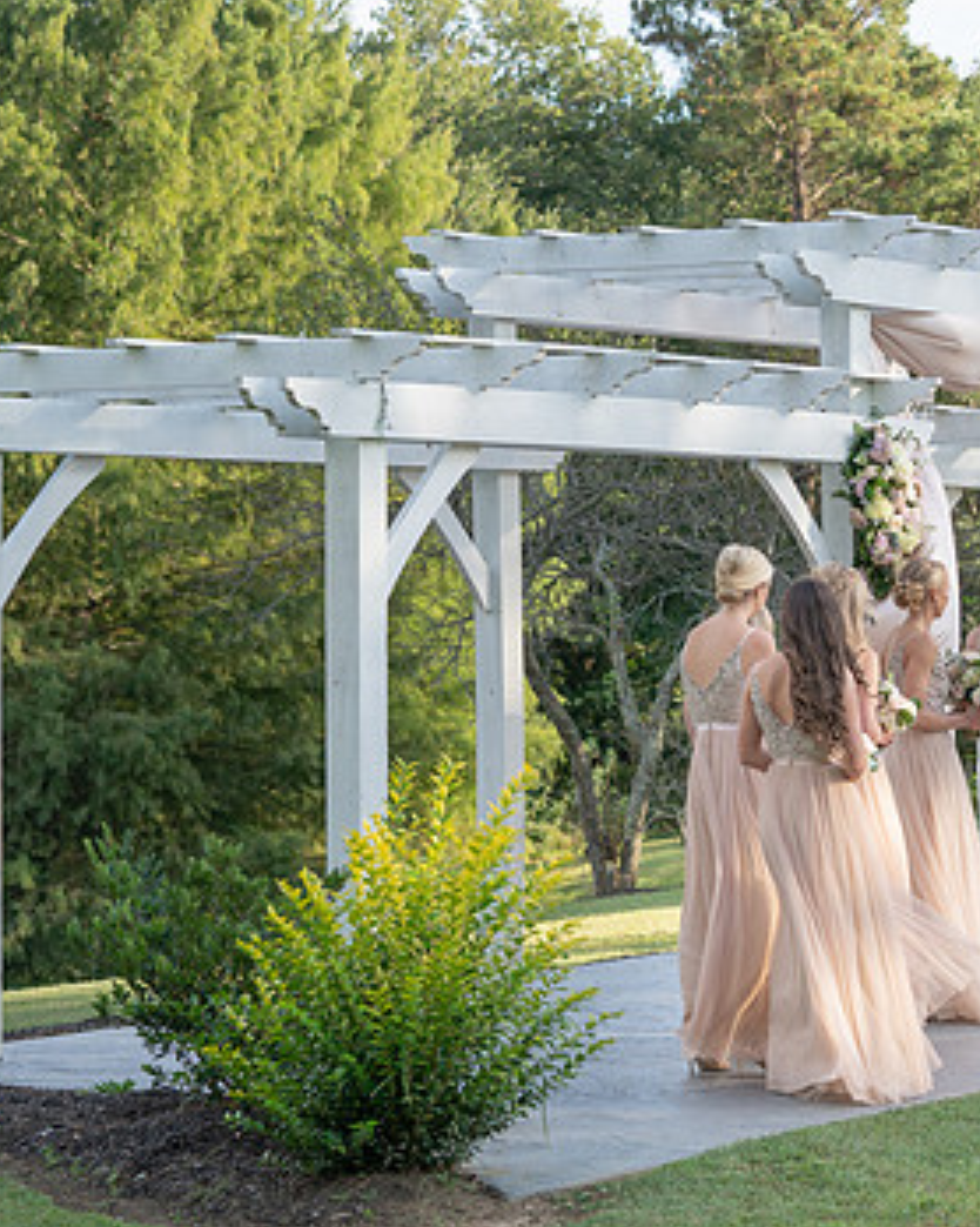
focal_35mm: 110
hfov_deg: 13.9
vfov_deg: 17.5
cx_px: 885
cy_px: 622
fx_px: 3992
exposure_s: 1/500
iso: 100
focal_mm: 70
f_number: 4
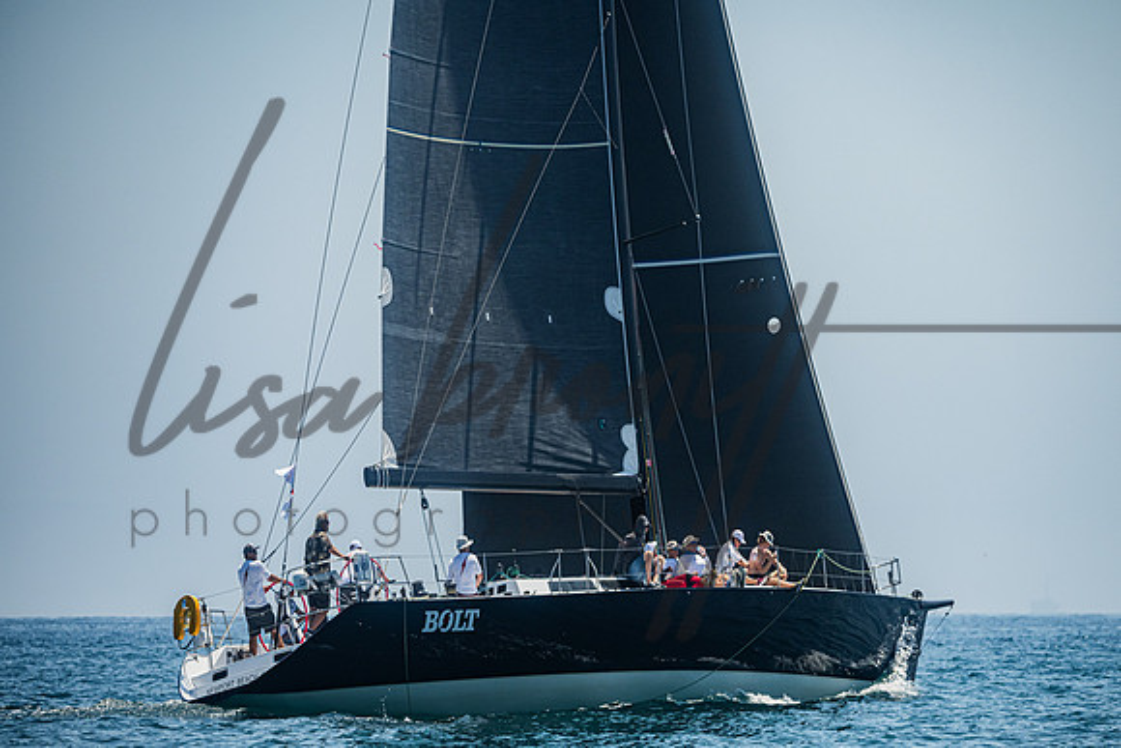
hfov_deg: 8.2
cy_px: 412
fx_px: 7862
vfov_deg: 5.4
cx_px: 634
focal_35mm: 252
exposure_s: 1/5000
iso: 400
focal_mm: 220
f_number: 5
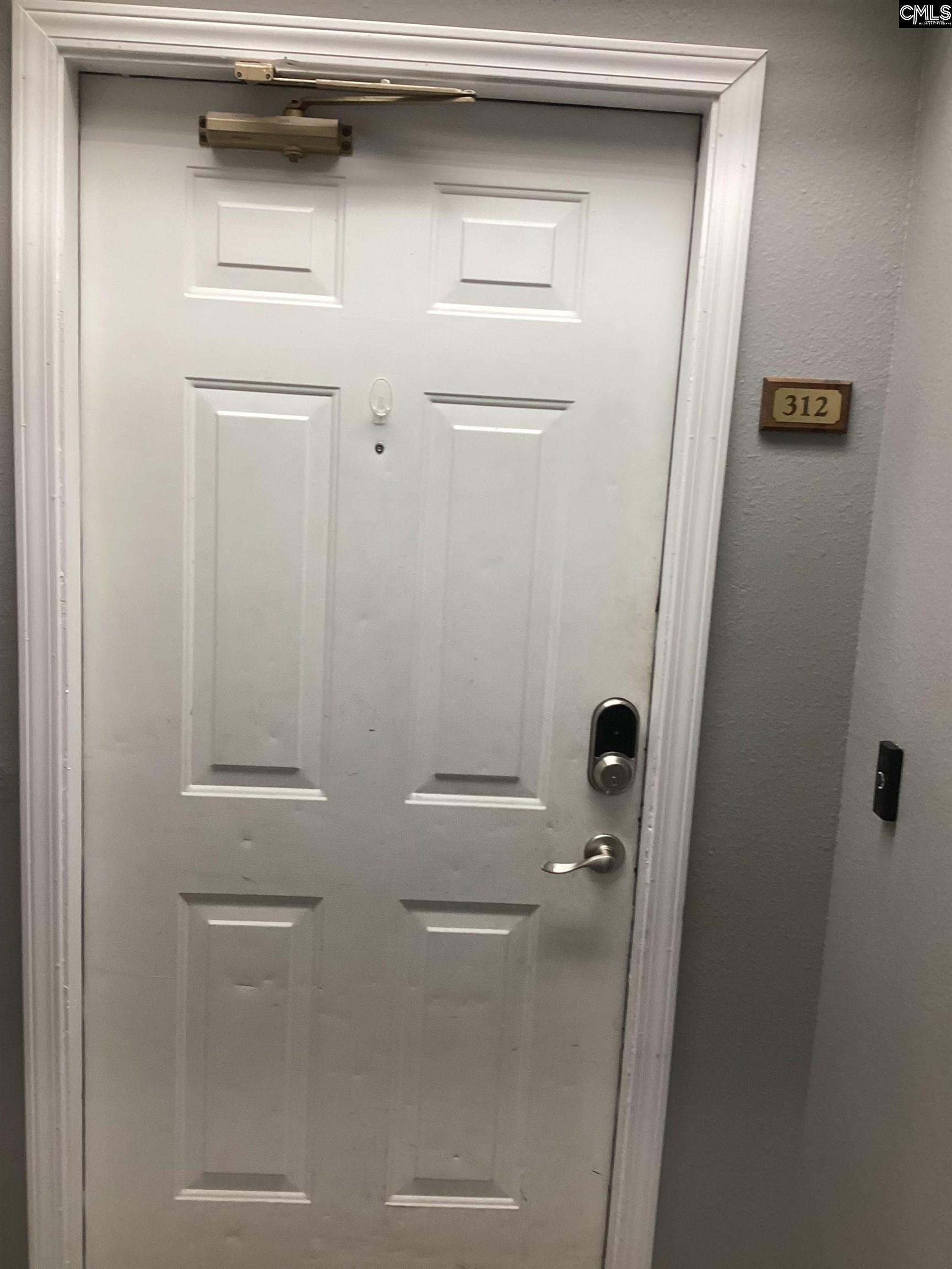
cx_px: 476
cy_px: 634
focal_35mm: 31
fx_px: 1137
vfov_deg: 58.4
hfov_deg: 45.4
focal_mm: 3.3
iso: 100
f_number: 2.4
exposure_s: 1/60
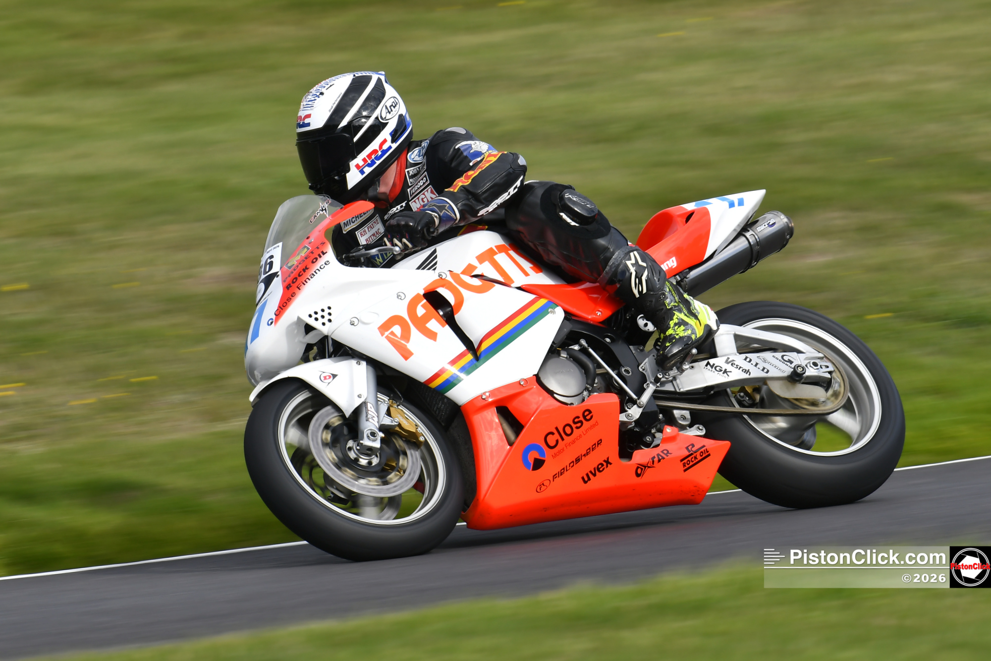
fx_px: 12386
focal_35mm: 450
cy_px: 330
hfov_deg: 4.6
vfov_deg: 3.1
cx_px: 496
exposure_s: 1/320
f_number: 8
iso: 100
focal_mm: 300
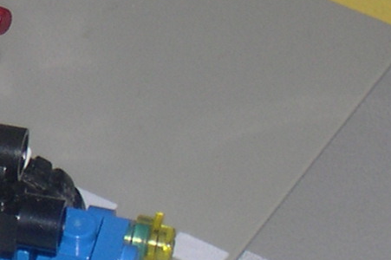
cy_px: 143
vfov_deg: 2.6
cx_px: -472
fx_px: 5806
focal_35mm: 535
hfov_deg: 3.8
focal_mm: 21.6
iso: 100
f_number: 4.8
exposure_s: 1/60
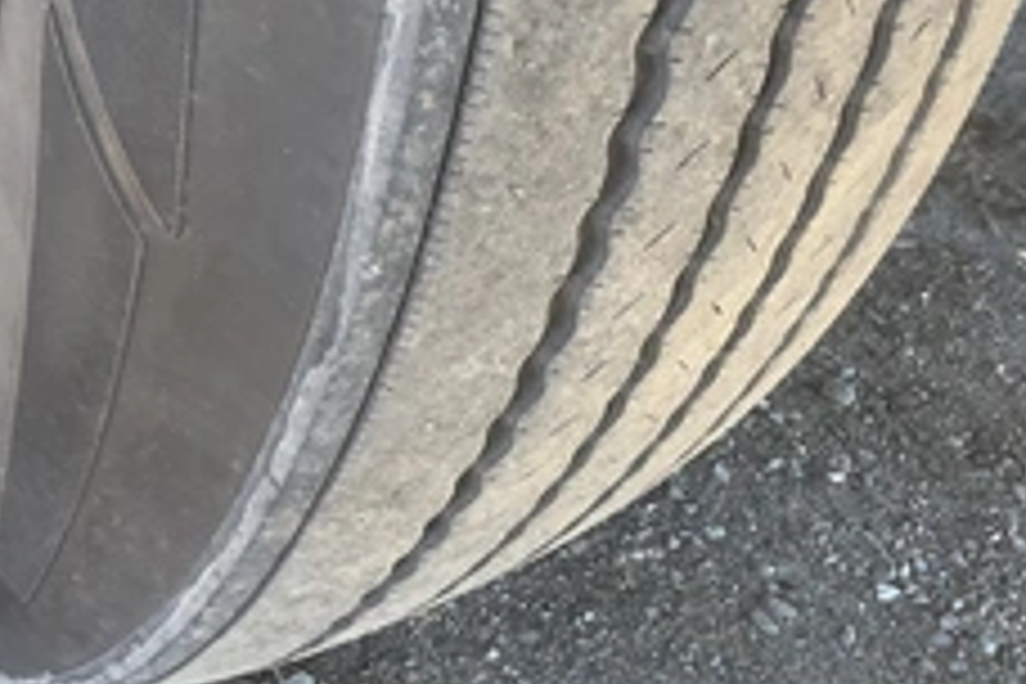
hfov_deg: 37.2
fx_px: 1510
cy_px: 266
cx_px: 675
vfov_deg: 25.5
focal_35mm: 53
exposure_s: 1/130
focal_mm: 3
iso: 32
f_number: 1.8
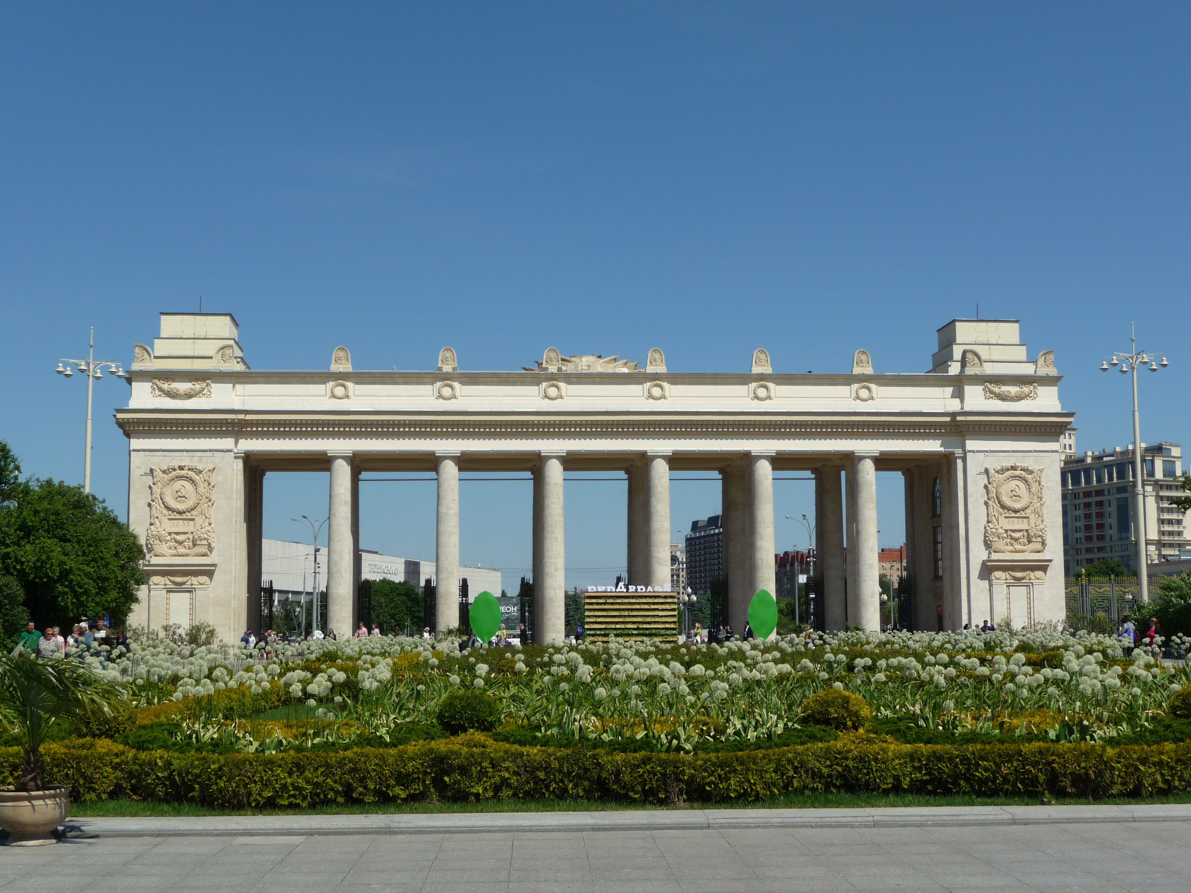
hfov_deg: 38.2
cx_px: 596
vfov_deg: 29.1
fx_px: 1720
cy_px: 446
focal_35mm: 50
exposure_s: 1/250
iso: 100
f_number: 10
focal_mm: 8.5
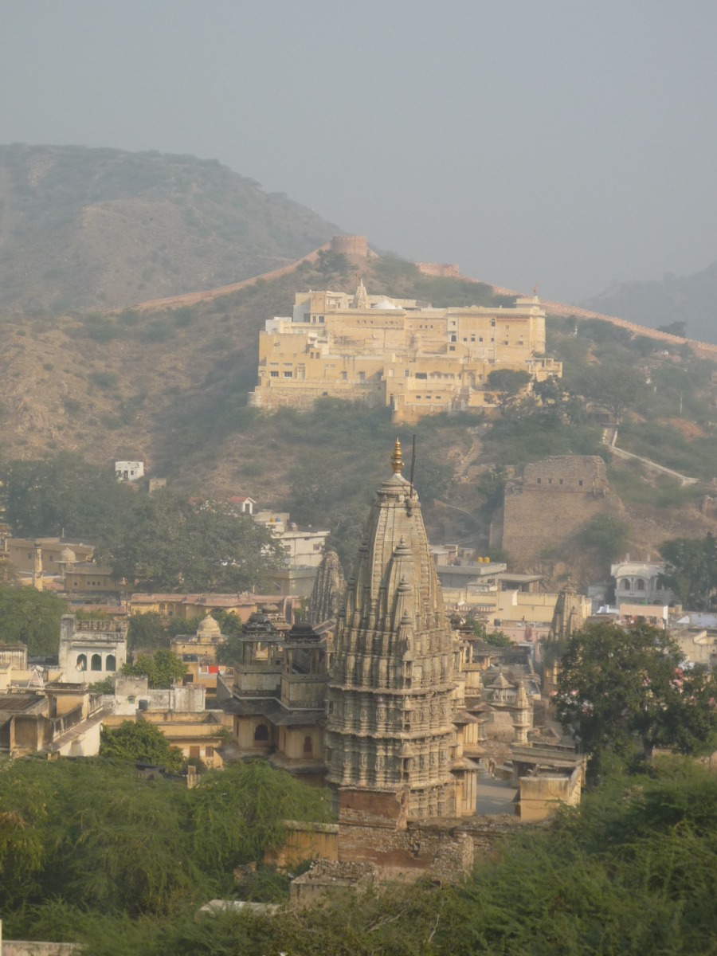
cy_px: 478
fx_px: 2651
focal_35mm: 96
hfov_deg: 15.4
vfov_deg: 20.4
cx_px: 358
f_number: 5.2
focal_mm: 14.1
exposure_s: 1/500
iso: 100
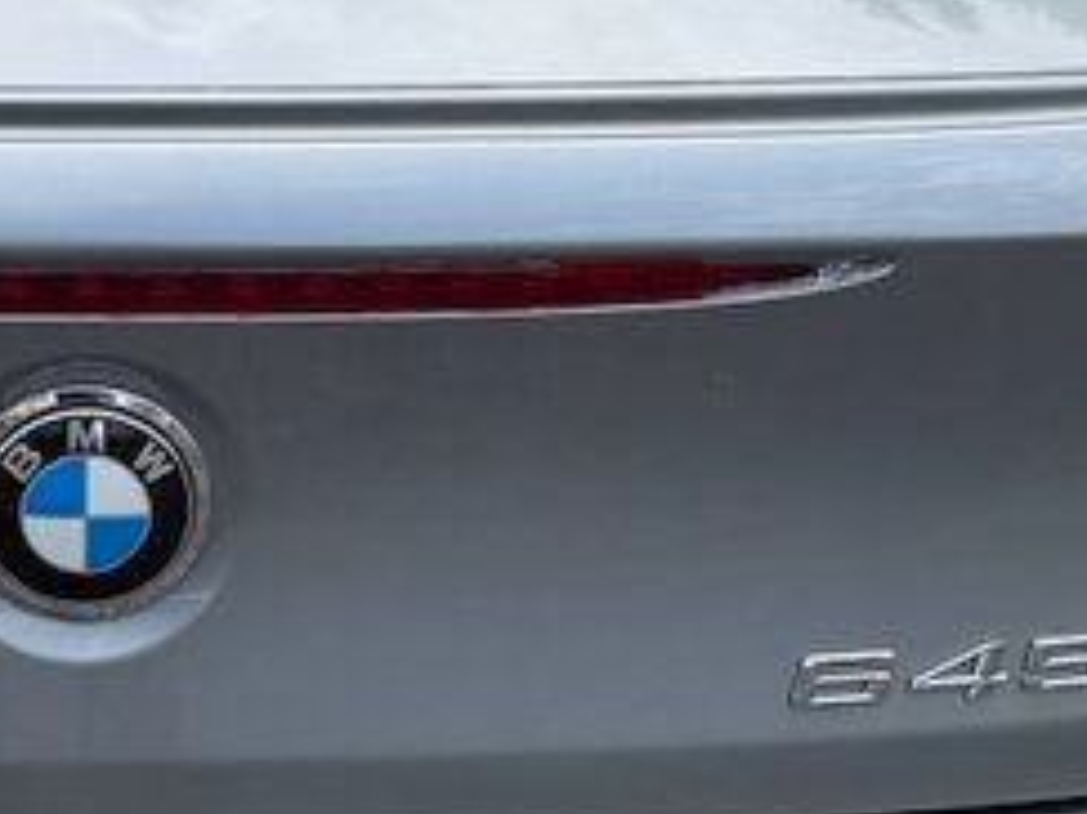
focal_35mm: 101
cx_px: 58
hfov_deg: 19.0
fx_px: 3170
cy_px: 479
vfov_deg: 14.6
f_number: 1.78
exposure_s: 1/2445
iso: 80
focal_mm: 6.76
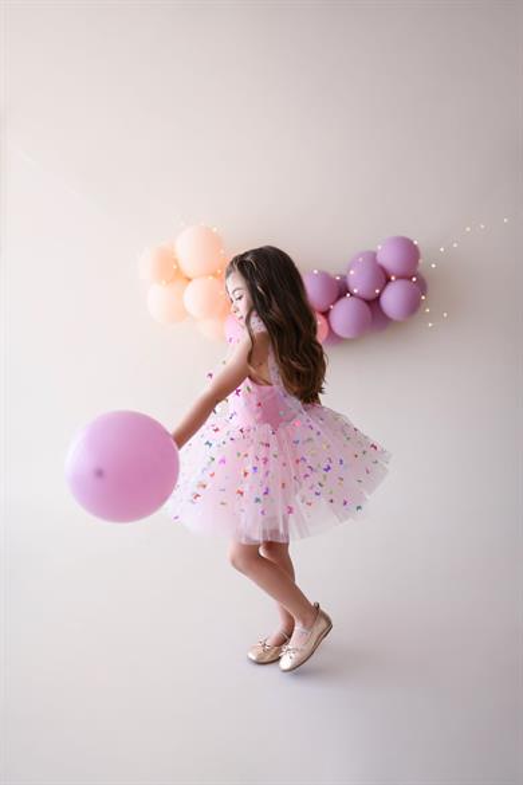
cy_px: 392
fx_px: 763
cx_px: 262
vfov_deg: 54.4
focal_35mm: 35
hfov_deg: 37.9
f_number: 1.8
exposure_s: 1/320
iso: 200
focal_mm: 35
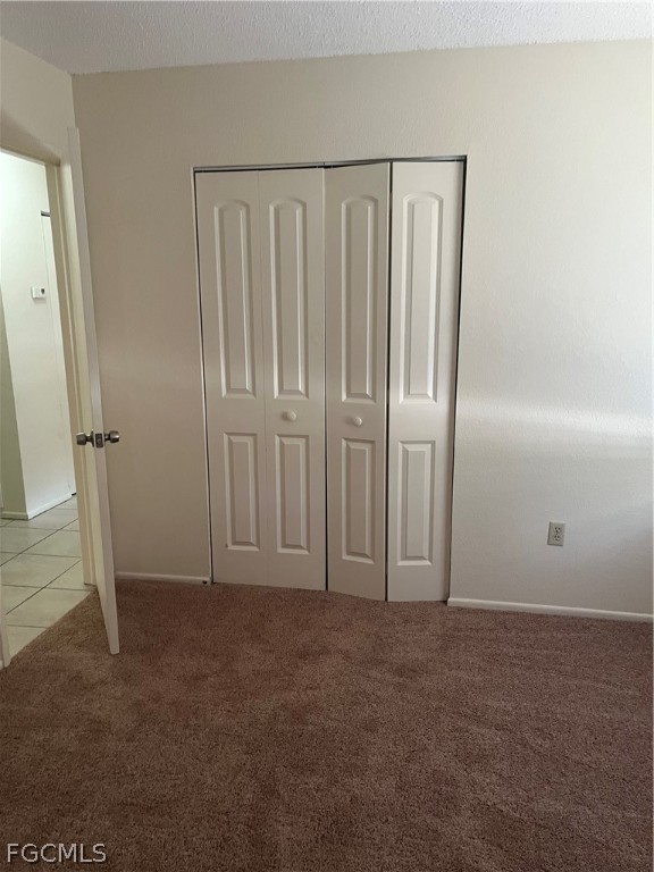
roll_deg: +1.3
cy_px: 436
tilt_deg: -11.7
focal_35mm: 26
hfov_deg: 53.1
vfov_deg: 67.3
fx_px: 655
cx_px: 327
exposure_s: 1/60
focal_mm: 5.1
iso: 250
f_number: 1.6
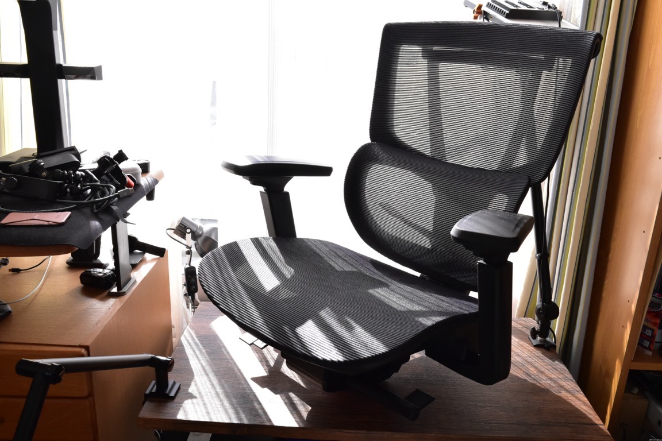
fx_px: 607
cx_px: 331
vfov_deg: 40.0
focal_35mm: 33
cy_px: 220
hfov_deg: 57.2
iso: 1600
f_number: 10
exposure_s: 1/1000
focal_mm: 22
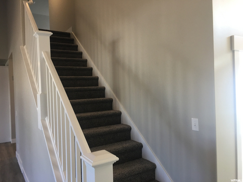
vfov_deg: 48.2
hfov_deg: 61.7
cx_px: 122
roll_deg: +1.7
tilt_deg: +0.6
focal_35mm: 29
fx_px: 204
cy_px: 91
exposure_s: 1/30
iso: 40
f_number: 2.2
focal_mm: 4.15
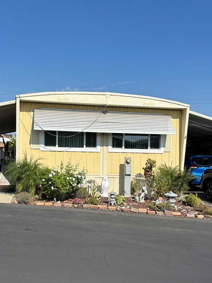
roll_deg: -2.9
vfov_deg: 48.9
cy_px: 154
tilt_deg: -0.3
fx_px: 311
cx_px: 99
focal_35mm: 38
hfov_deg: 37.7
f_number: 1.6
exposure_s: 1/4630
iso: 50
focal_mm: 5.96
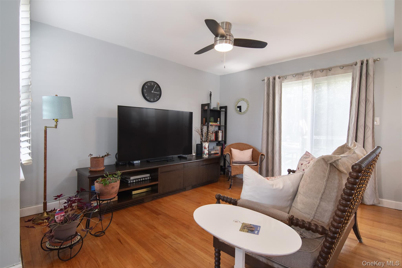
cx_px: 201
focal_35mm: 16
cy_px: 134
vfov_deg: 72.0
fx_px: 184
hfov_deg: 95.0
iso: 640
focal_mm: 11
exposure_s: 1/40
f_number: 8
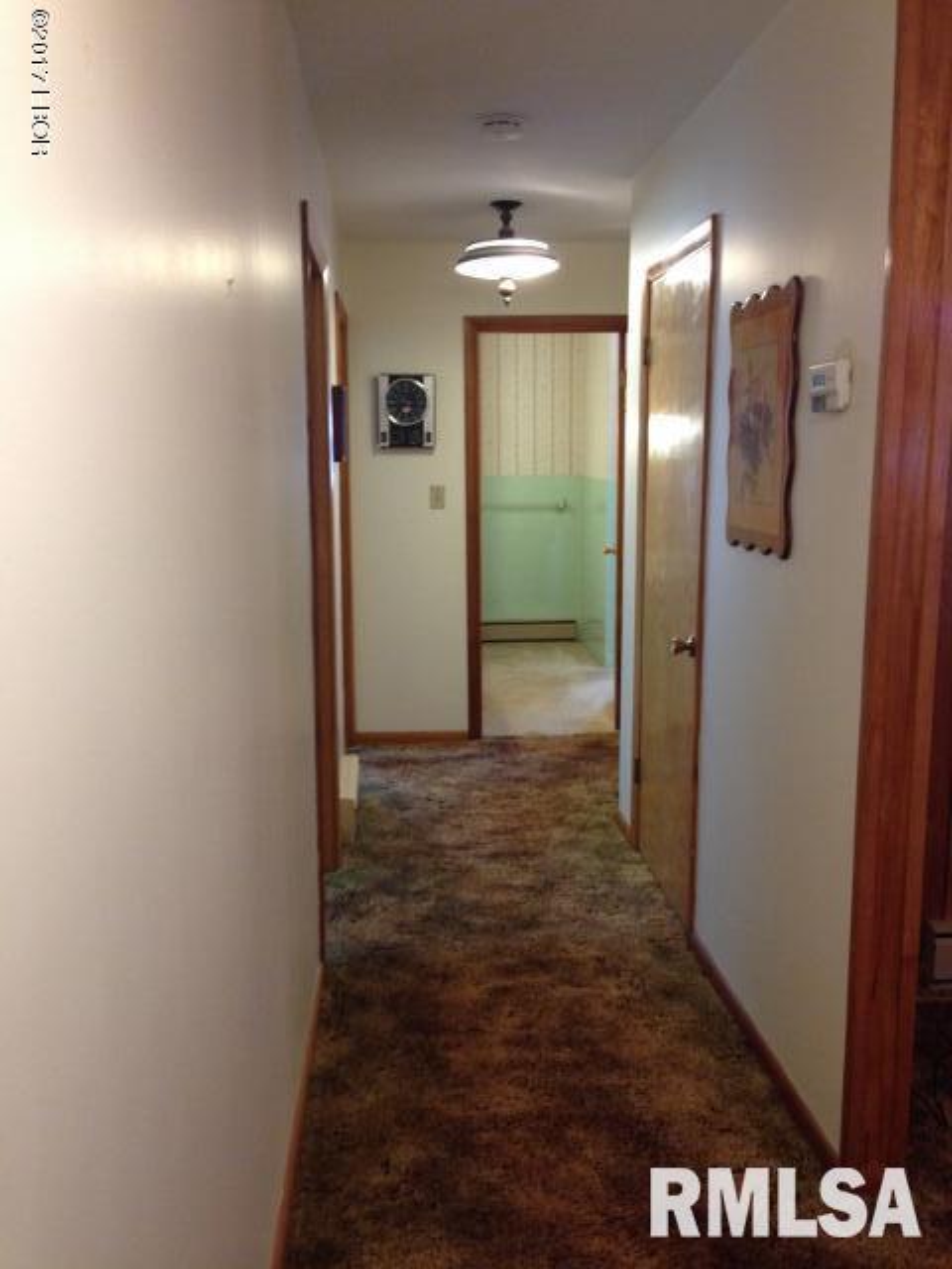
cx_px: 476
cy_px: 634
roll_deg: +1.5
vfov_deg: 55.4
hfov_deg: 42.9
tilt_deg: -5.1
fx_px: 1210
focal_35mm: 33
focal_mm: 4.12
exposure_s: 1/20
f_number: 2.4
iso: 160
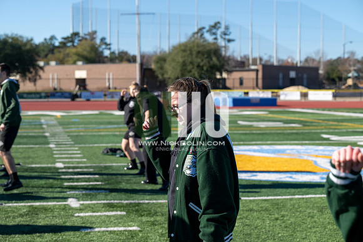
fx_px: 706
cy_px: 121
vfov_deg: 19.5
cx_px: 182
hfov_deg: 28.8
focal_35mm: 70
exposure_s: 1/2000
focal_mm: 70
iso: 250
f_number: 5
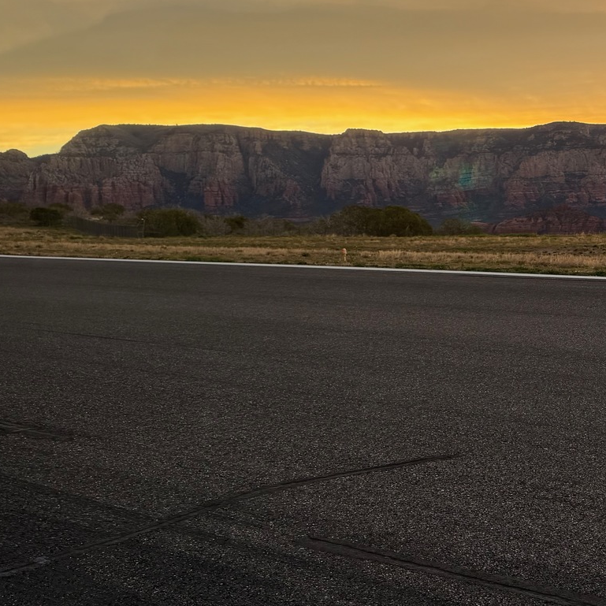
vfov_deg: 32.8
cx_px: 583
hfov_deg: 30.8
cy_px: 269
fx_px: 1030
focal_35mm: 52
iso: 80
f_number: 1.78
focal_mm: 6.76
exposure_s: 1/303
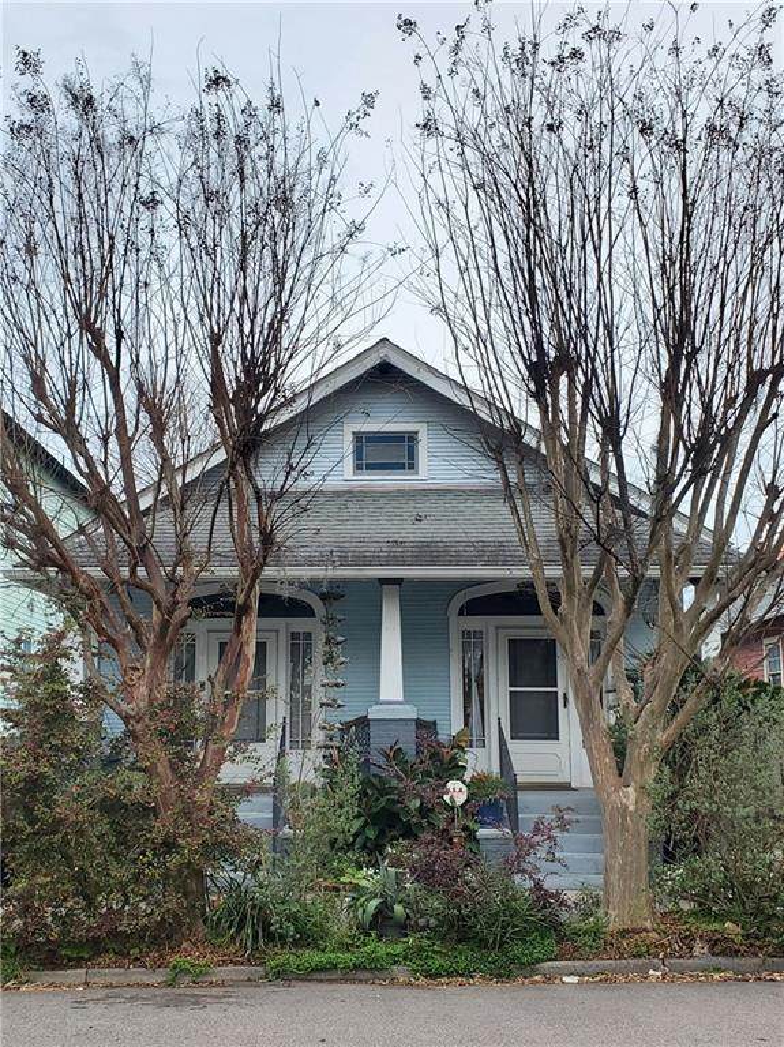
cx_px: 392
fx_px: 786
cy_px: 524
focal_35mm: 26
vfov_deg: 67.3
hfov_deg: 53.0
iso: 50
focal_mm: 4.3
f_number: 2.4
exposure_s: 1/625
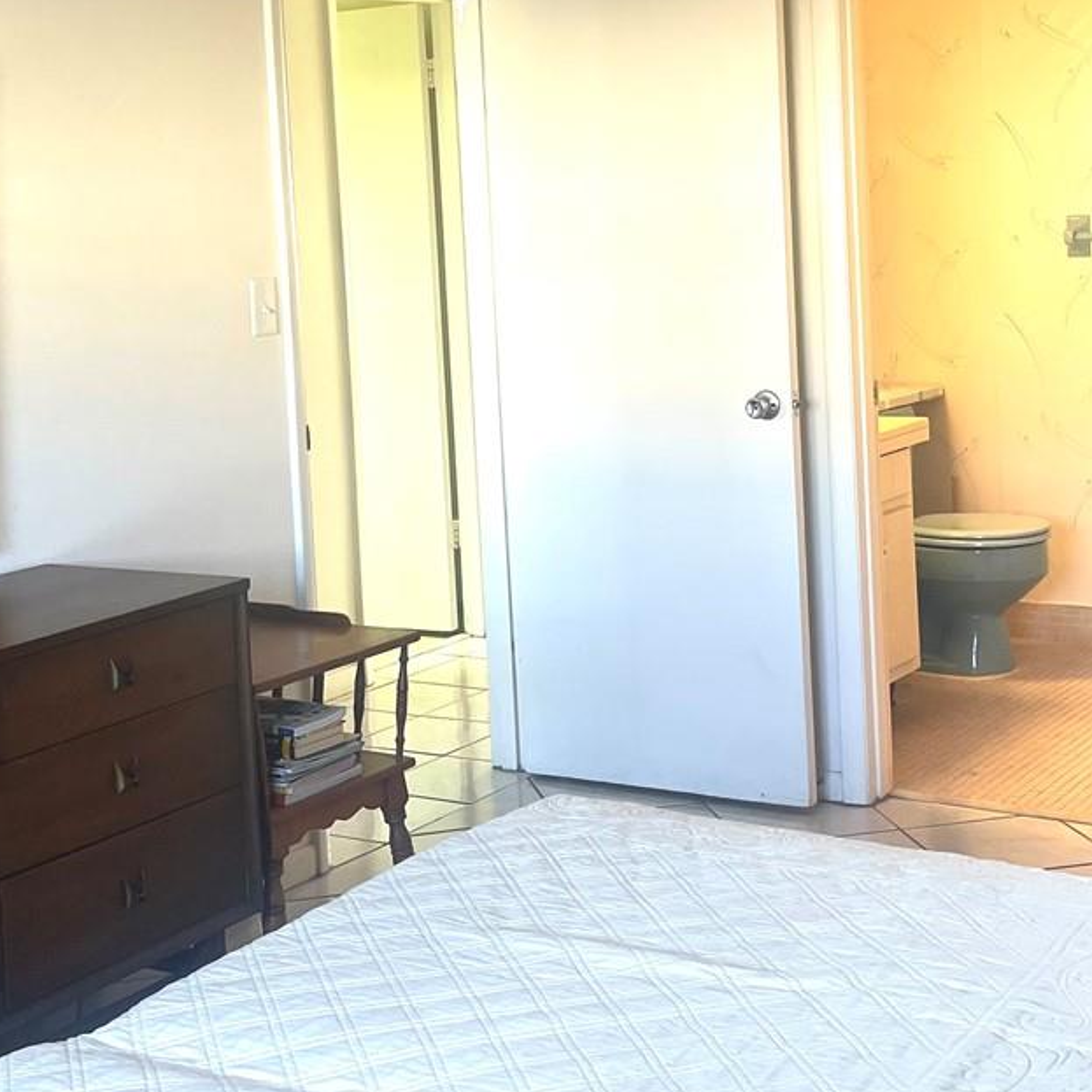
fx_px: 2106
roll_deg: +3.1
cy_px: 333
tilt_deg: -3.1
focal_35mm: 59
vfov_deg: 28.8
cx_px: 561
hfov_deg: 29.1
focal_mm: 4.2
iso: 80
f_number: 1.6
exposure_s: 1/60
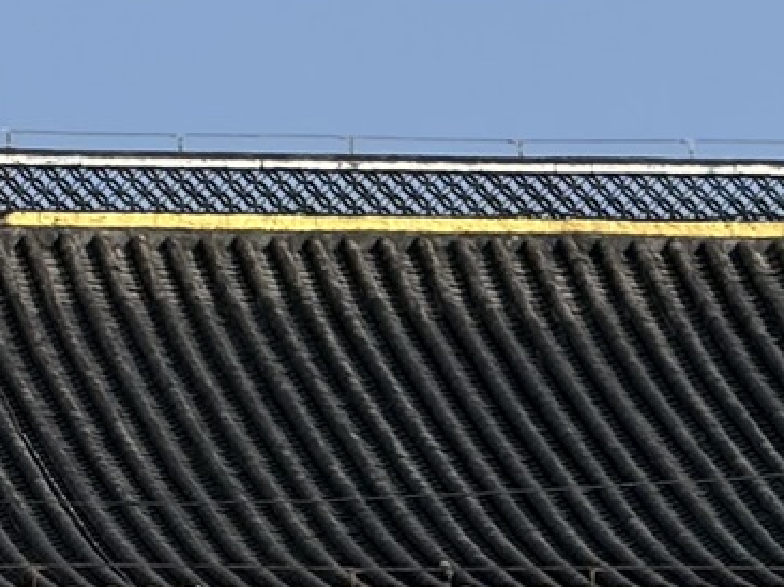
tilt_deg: +10.3
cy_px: 750
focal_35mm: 672
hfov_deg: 3.0
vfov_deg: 2.2
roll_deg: +0.9
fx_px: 15210
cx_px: 19
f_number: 2.8
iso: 64
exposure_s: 1/1395
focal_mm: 15.66
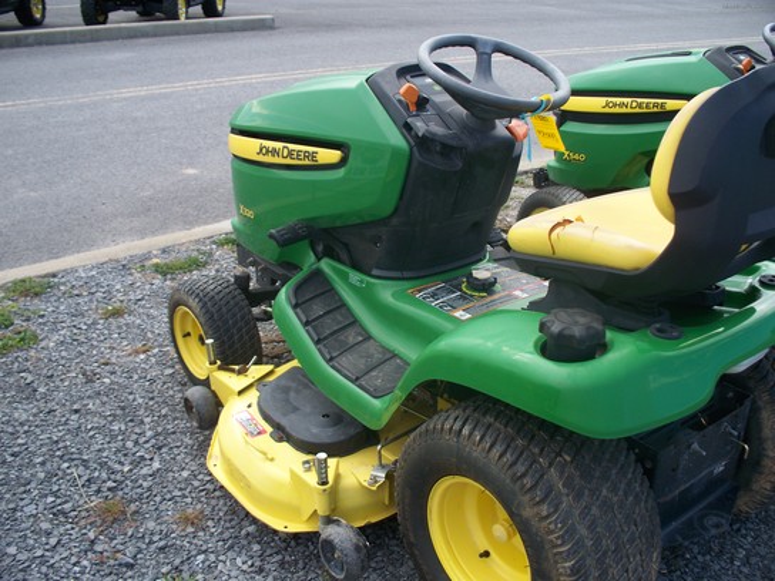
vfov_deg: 39.7
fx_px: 806
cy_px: 290
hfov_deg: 51.4
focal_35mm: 36
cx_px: 388
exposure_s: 1/250
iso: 64
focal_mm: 7.54
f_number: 2.8
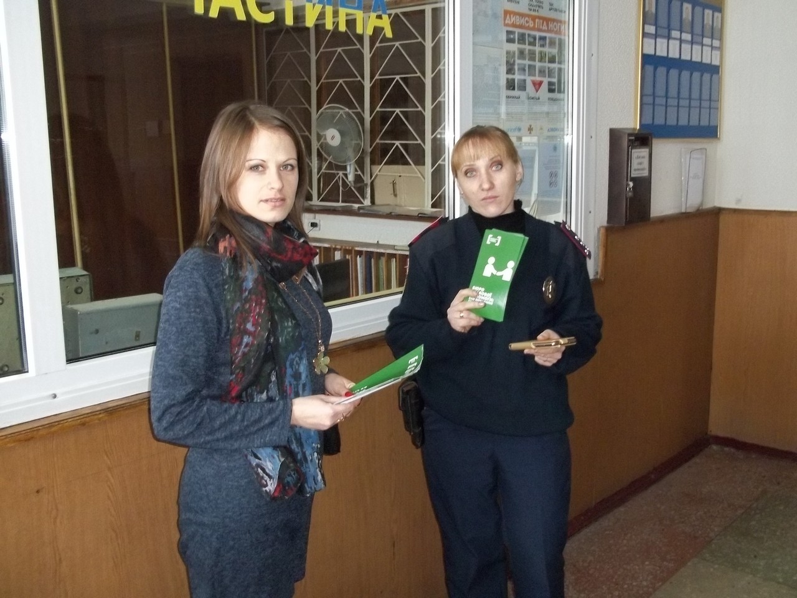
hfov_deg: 51.4
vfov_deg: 39.7
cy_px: 299
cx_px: 398
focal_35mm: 36
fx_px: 829
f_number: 3.1
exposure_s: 1/30
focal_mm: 6.5
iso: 320
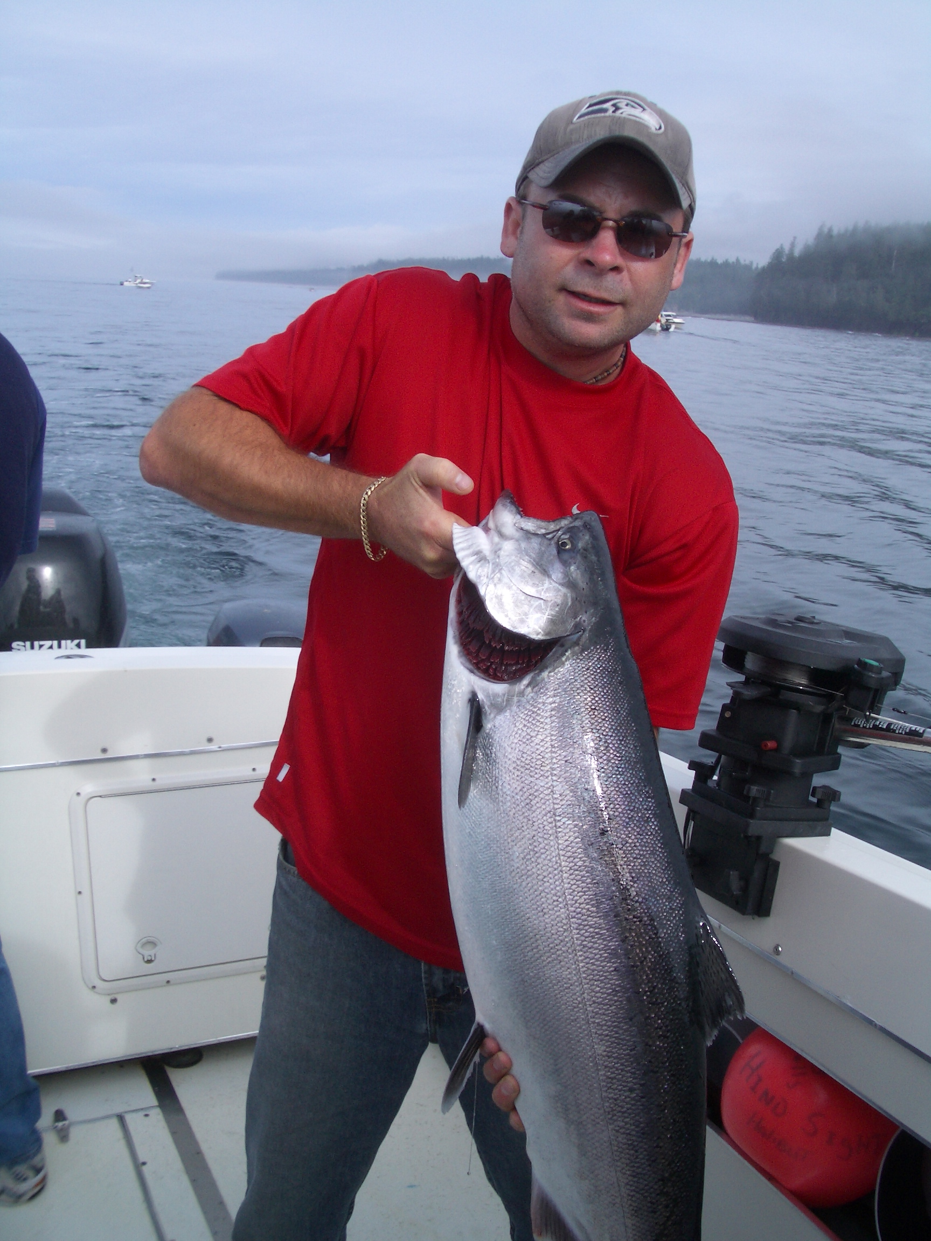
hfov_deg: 40.7
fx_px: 1255
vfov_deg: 52.6
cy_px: 620
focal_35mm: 35
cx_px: 466
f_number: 4.3
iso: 50
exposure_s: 1/500
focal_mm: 5.8
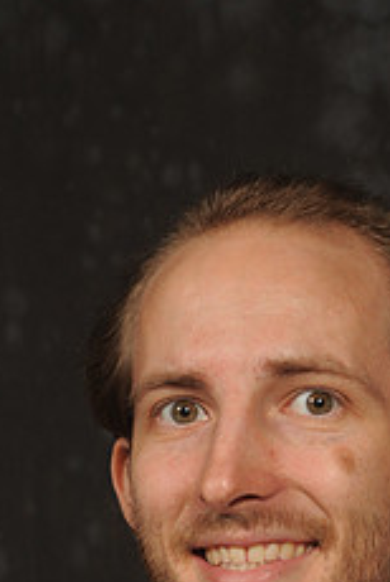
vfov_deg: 7.7
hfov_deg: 5.2
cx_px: 267
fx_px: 4277
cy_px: 605
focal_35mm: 264
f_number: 7.1
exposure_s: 1/60
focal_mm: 70
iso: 200
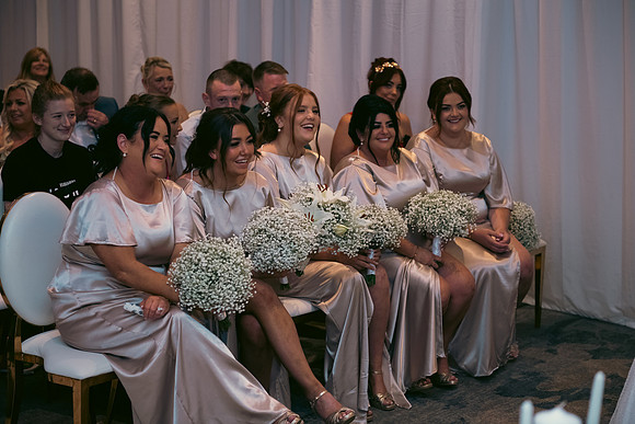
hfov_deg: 28.8
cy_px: 212
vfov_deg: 19.5
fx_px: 1235
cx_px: 318
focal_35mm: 70
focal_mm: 70
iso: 800
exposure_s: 1/160
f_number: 3.5
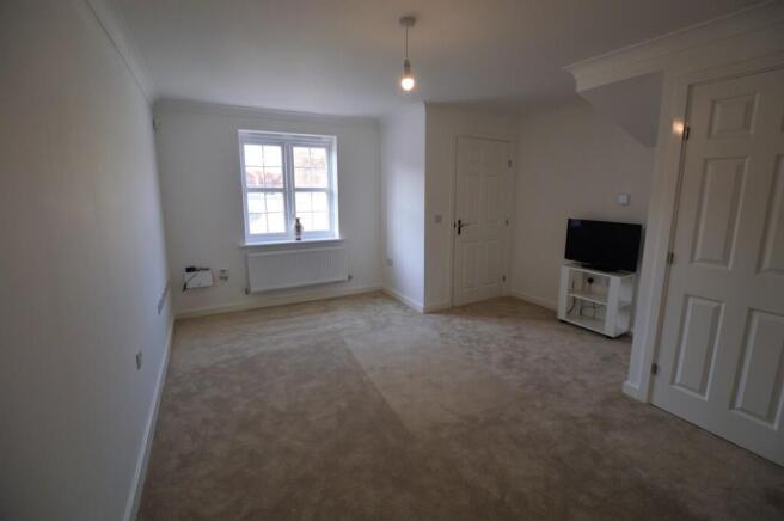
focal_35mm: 15
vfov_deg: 77.2
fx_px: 326
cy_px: 260
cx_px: 392
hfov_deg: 100.4
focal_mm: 10
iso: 100
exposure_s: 1/160
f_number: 7.1
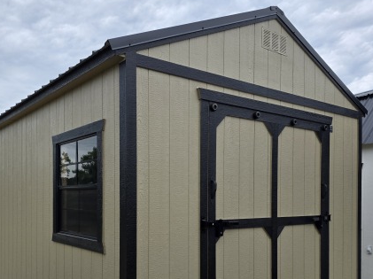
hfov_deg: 52.5
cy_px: 203
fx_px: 377
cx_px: 162
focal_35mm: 35
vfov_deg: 39.7
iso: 80
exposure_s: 1/1461
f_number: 1.7
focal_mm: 6.3
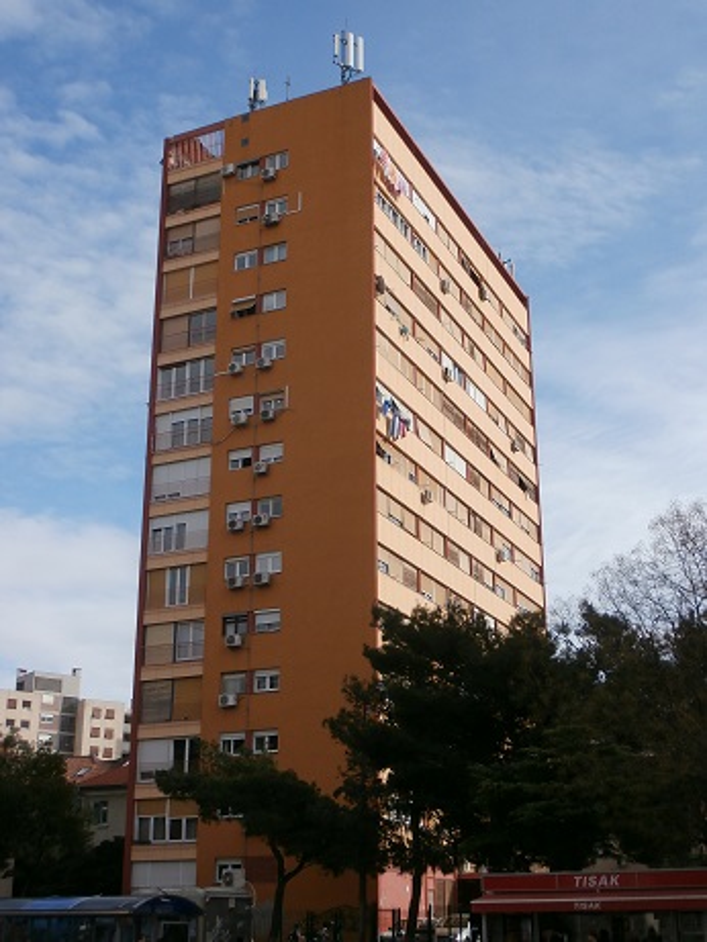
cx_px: 354
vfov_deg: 40.4
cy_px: 471
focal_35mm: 47
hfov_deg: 30.9
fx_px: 1279
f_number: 4.2
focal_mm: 8.29
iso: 100
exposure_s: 1/500
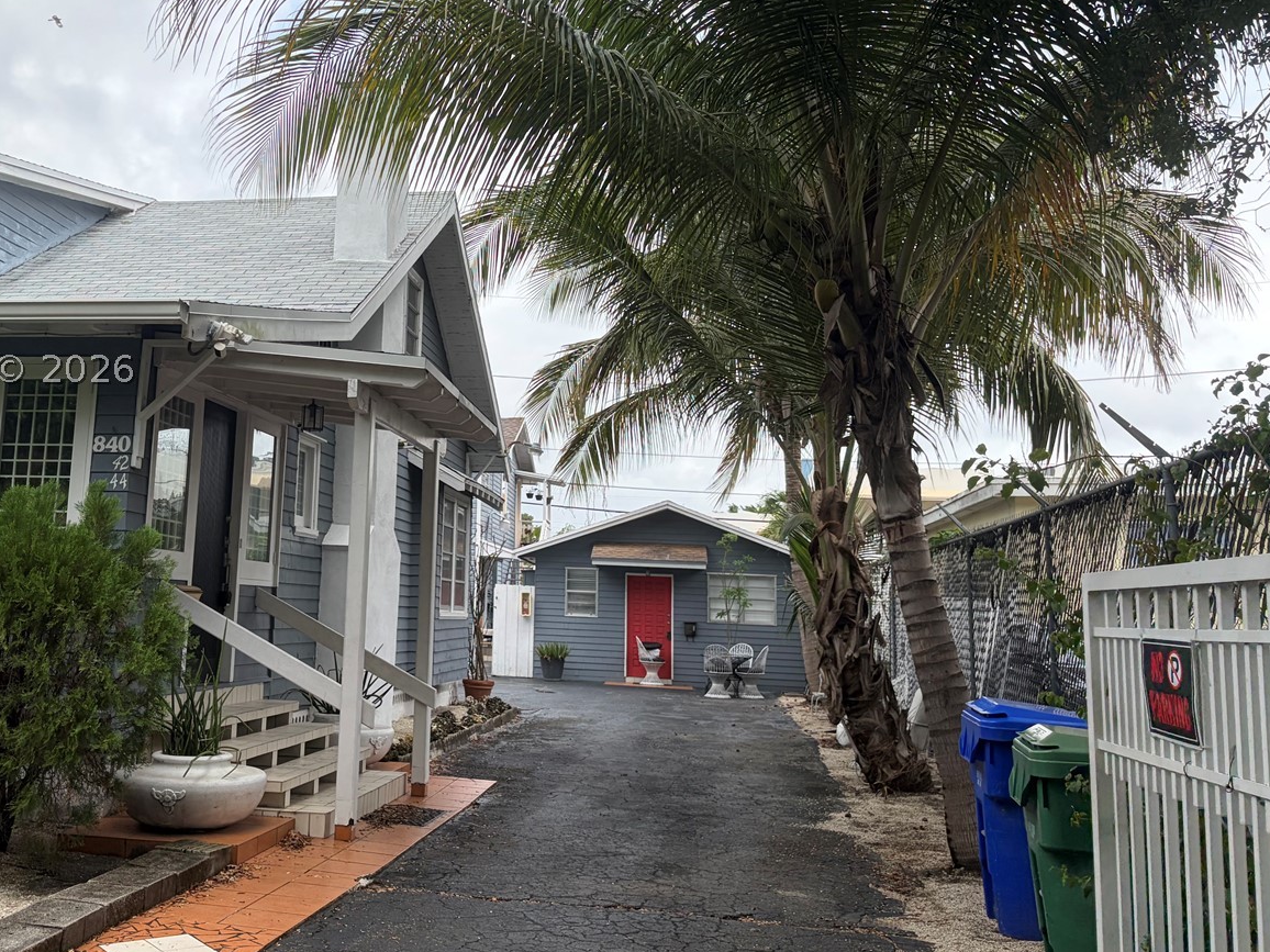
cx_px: 471
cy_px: 369
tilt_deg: +13.3
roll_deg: -1.8
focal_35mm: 36
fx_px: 1321
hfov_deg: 50.8
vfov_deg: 39.4
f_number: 1.6
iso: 50
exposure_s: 1/2141
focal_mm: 5.96
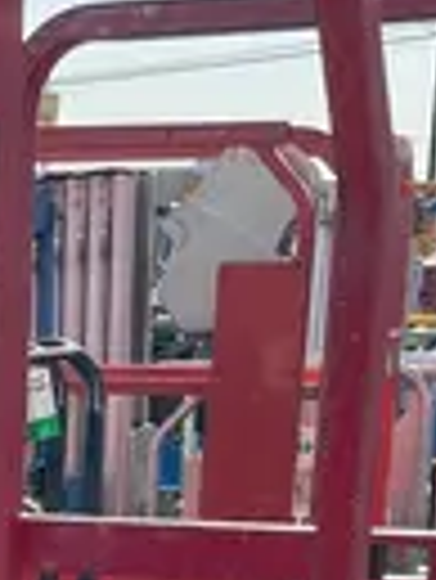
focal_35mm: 148
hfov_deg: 9.7
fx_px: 2481
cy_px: 1275
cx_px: -270
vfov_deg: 11.5
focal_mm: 4.2
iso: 32
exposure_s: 1/1689
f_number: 1.6
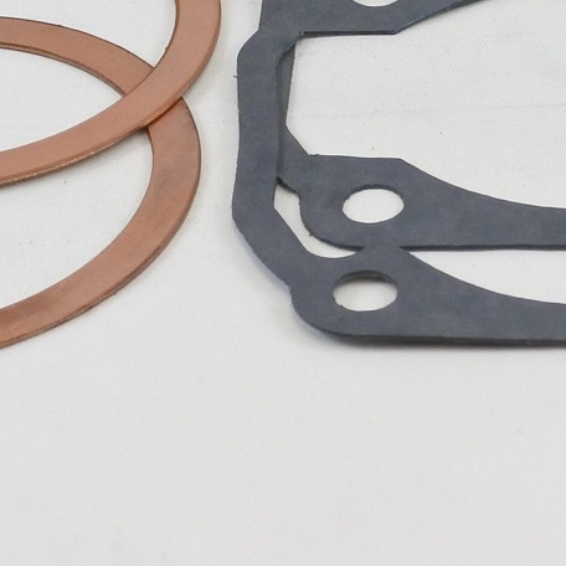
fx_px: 2072
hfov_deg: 15.2
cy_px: 83
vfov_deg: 15.4
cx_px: 621
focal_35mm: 112
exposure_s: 1/160
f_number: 4
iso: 400
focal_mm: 12.8
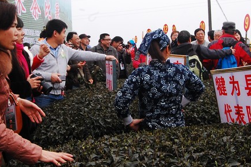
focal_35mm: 50
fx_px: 348
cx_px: 124
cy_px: 69
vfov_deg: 26.9
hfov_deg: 39.6
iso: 800
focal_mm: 18
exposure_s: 1/80
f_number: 18
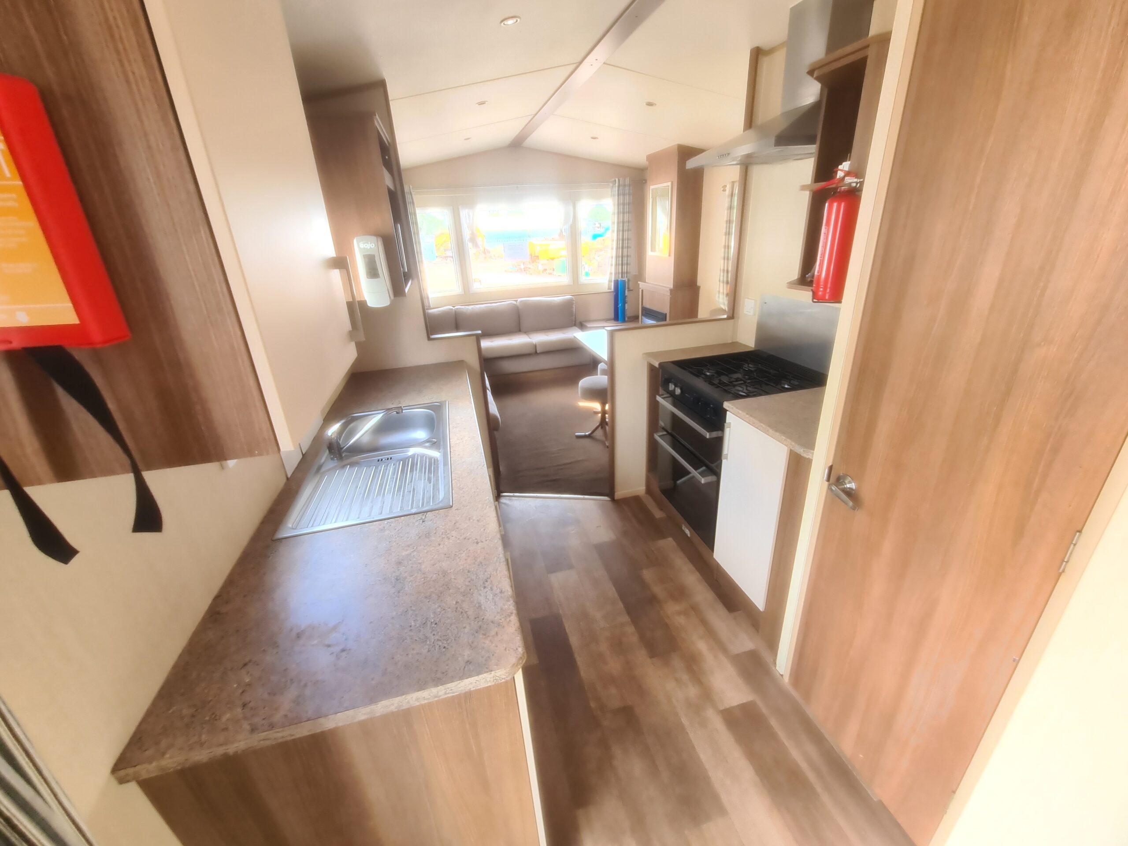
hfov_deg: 106.2
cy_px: 423
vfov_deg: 89.9
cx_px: 564
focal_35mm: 13
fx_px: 424
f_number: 2.2
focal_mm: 2.2
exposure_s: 1/50
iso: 125
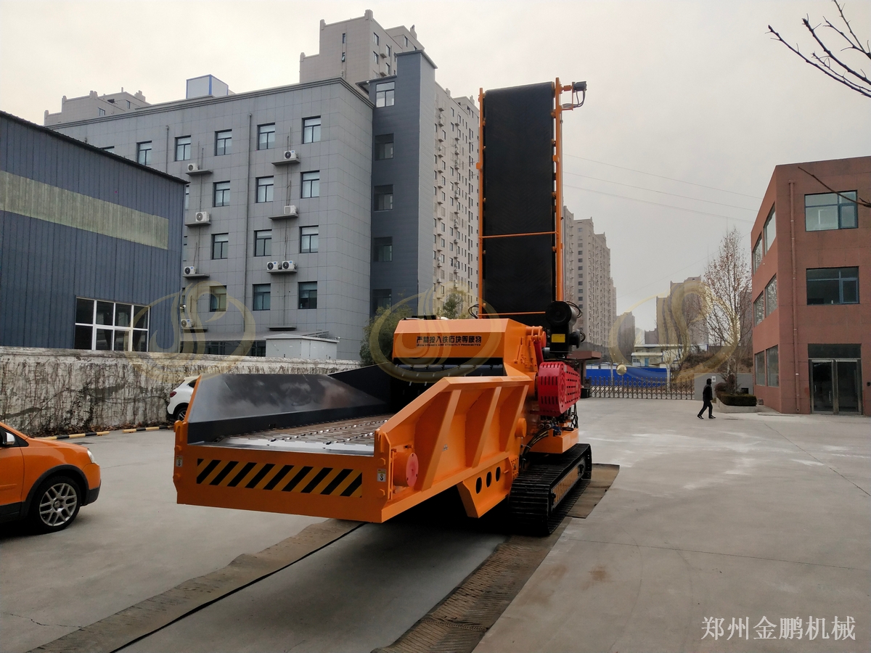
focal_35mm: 30
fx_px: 755
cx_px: 436
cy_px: 326
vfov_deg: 46.8
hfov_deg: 60.0
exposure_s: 1/788
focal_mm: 3.95
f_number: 1.8
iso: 115
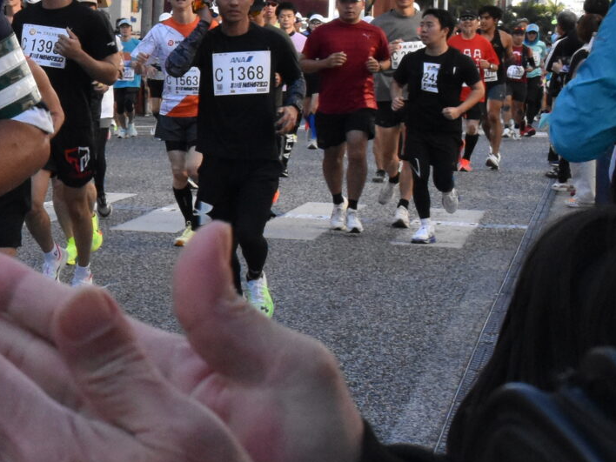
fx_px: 2504
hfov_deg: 13.1
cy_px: 200
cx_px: -370
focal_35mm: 141
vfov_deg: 10.5
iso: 2500
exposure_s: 1/640
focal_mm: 27
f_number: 13
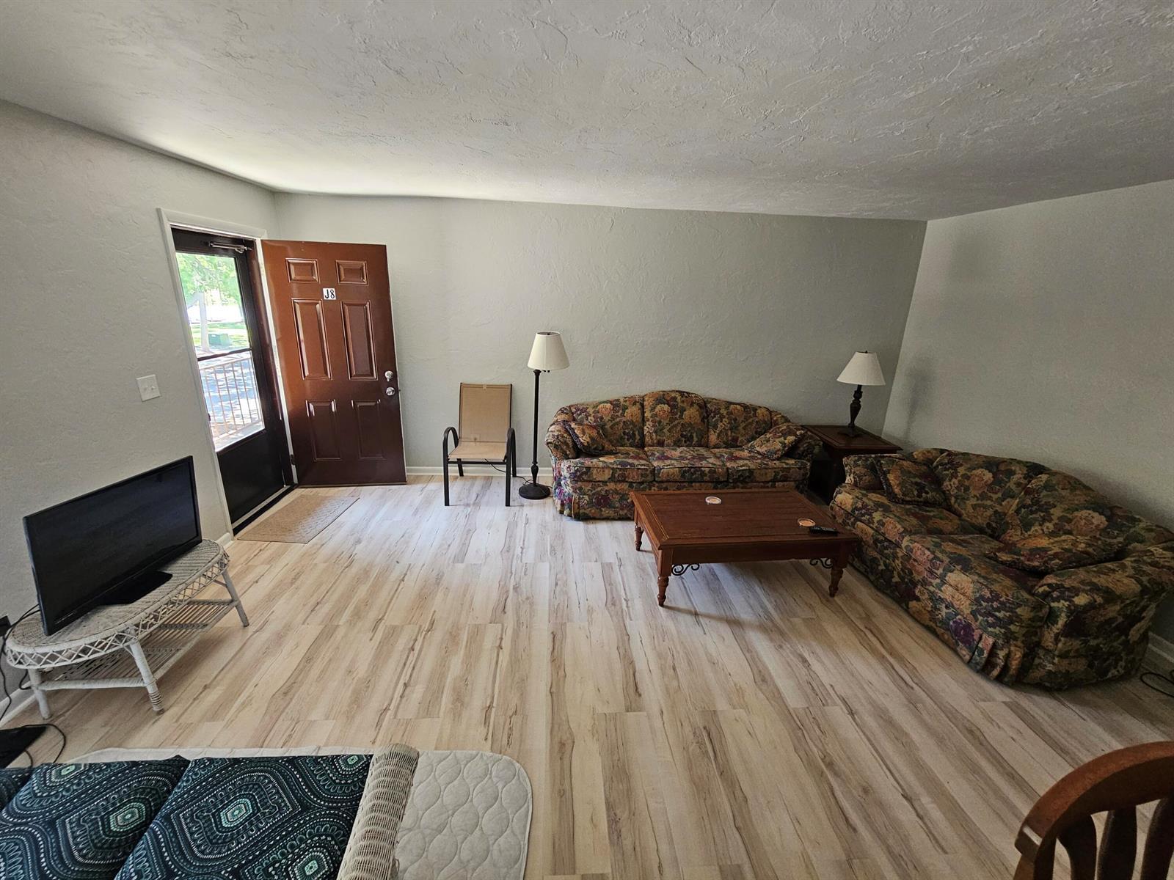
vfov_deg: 89.9
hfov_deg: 106.2
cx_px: 587
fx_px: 441
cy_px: 440
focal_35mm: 13
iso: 250
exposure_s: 1/60
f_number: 2.2
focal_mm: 2.2
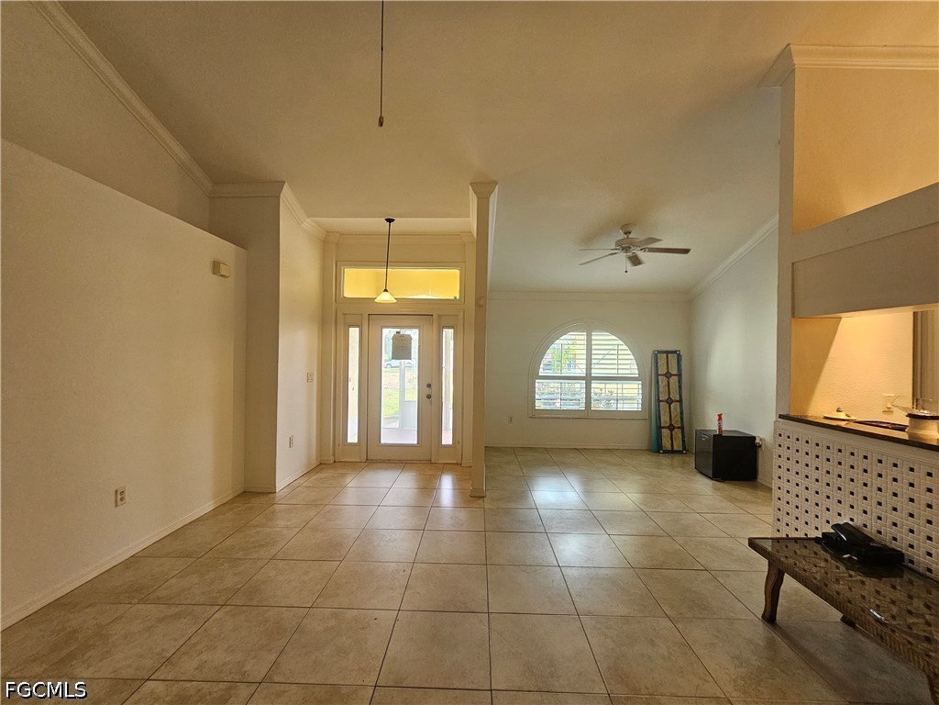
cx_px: 470
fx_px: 353
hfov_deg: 106.2
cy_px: 352
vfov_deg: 89.9
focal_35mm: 13
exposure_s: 1/60
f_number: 2.2
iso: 200
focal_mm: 2.2
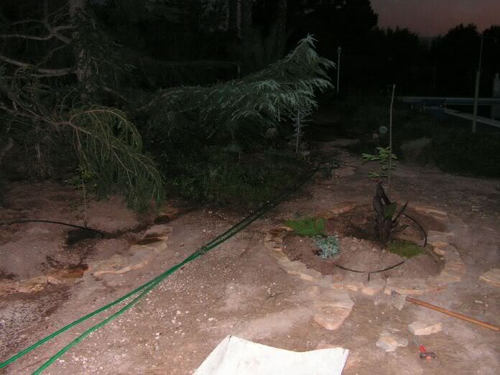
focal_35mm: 36
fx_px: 520
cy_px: 188
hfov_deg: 51.4
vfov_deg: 39.7
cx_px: 250
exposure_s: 1/40
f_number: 3.2
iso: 200
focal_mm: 6
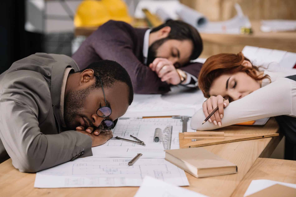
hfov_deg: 17.6
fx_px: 954
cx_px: 148
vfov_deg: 11.8
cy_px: 98
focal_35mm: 116
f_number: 3.5
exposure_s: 1/160
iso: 125
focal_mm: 116
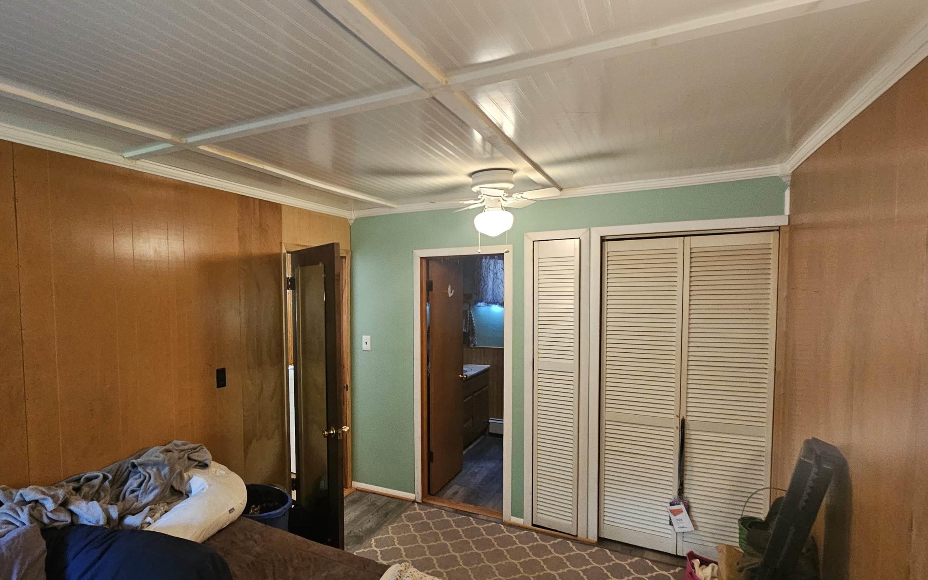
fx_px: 455
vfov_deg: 64.8
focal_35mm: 18
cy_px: 319
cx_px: 372
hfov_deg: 90.0
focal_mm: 2.2
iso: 400
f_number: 2.2
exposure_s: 1/30
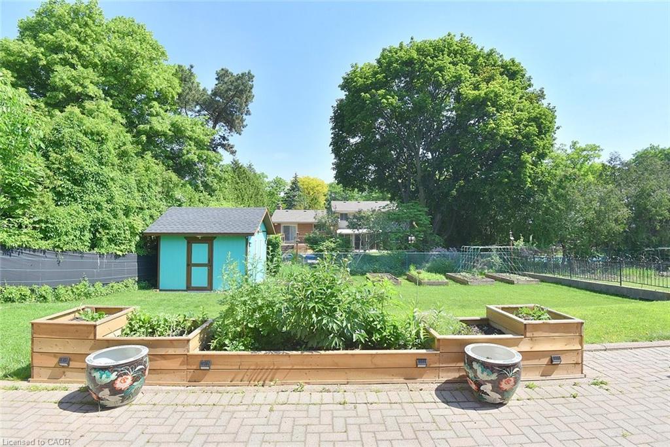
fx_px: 298
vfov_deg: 73.8
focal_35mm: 16
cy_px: 224
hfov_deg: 96.7
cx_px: 335
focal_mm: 16
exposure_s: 1/500
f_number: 11
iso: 500
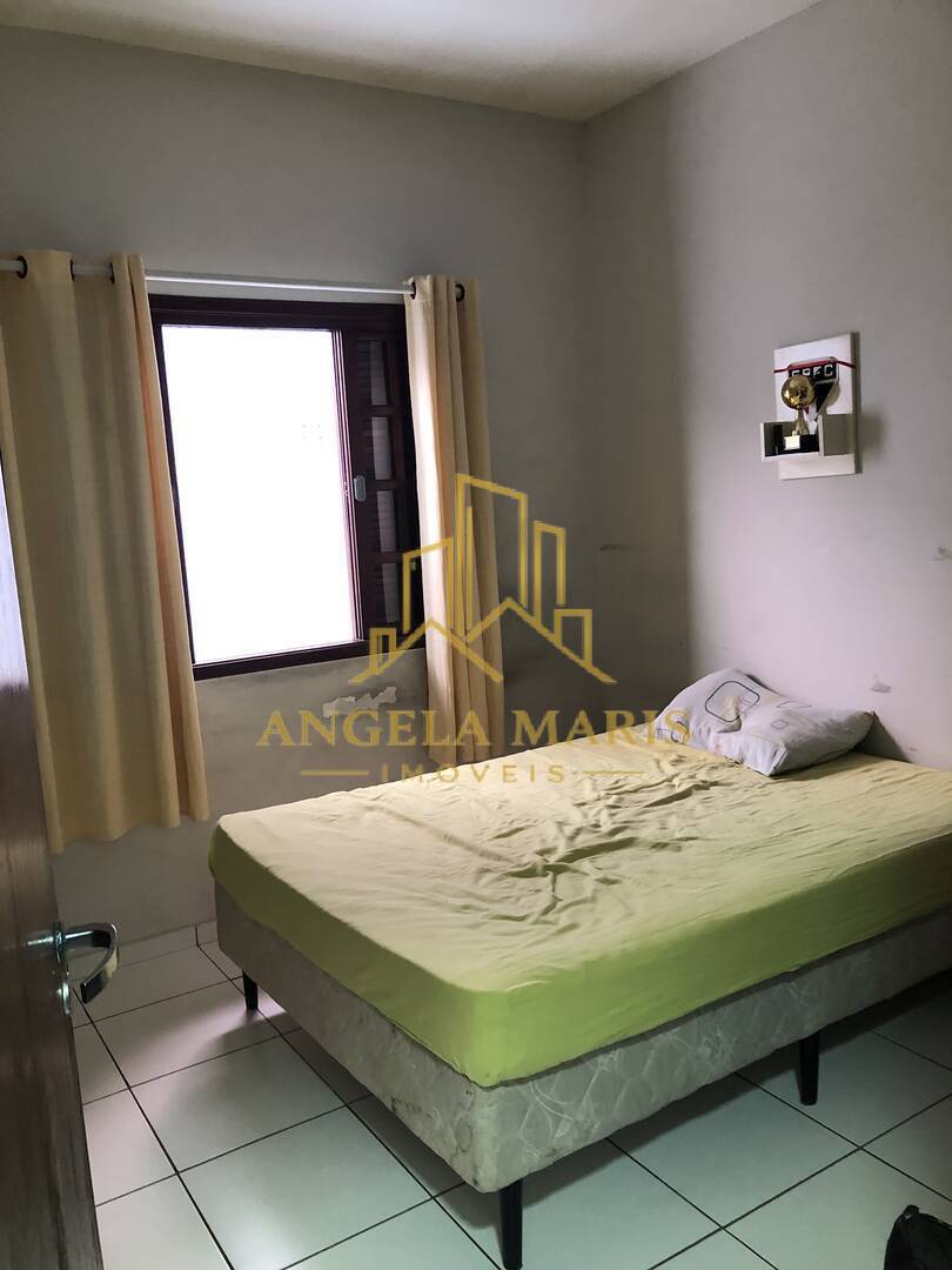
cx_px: 476
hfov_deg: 49.7
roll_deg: +4.1
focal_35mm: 28
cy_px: 635
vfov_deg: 63.4
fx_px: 1027
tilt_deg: -7.5
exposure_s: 1/15
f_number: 1.8
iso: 64
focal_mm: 3.99
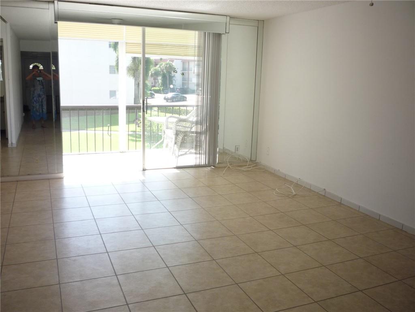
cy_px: 156
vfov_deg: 44.2
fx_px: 384
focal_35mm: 32
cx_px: 208
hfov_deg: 56.8
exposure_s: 1/100
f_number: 3.3
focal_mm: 5.2
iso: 100
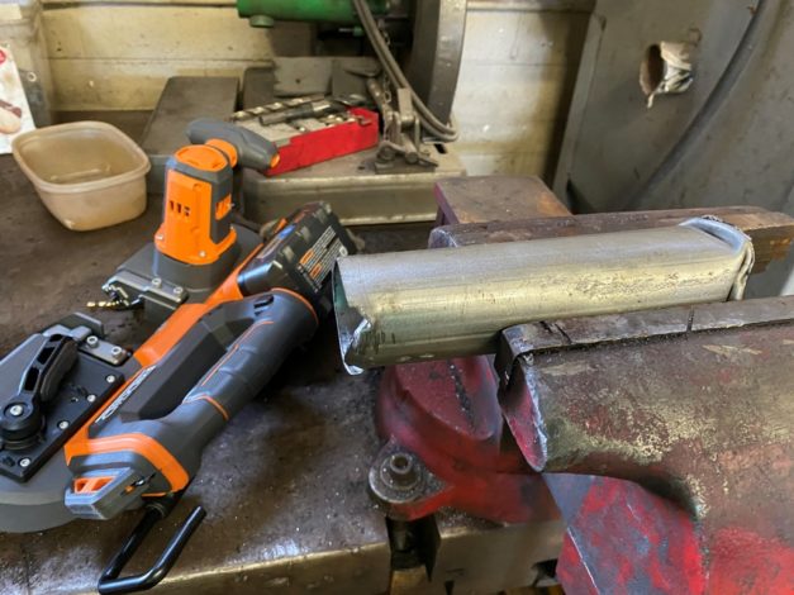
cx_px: 397
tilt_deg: -37.2
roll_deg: -5.1
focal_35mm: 26
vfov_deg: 53.0
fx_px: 596
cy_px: 298
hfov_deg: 67.3
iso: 640
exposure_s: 1/30
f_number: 1.8
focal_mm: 4.25
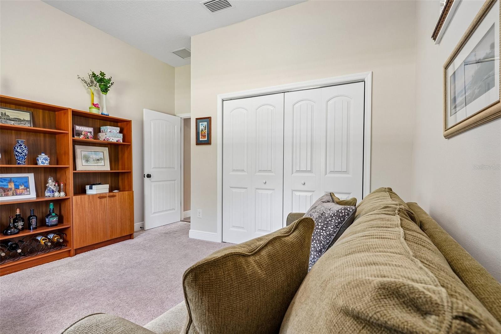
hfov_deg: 93.3
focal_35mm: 17
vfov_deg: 70.4
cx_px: 250
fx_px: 237
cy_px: 167
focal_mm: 17
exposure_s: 1/8
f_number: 8
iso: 400
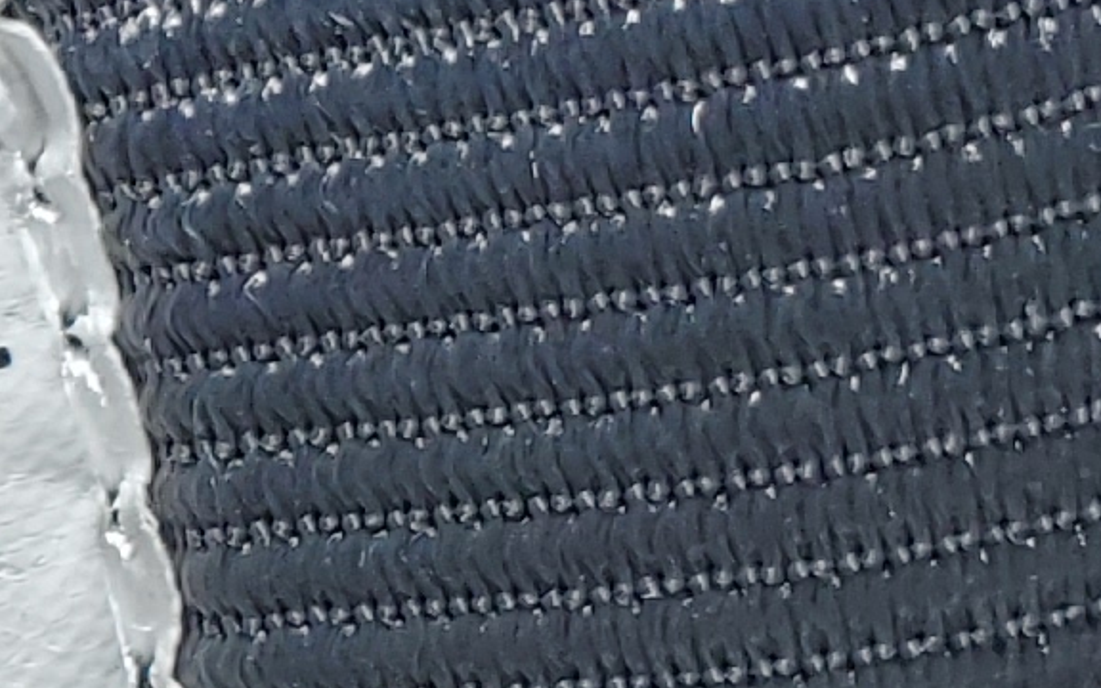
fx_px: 5791
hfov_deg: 10.0
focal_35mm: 193
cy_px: 514
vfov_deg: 6.8
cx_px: -1118
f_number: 2.4
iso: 50
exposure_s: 1/159
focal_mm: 4.3
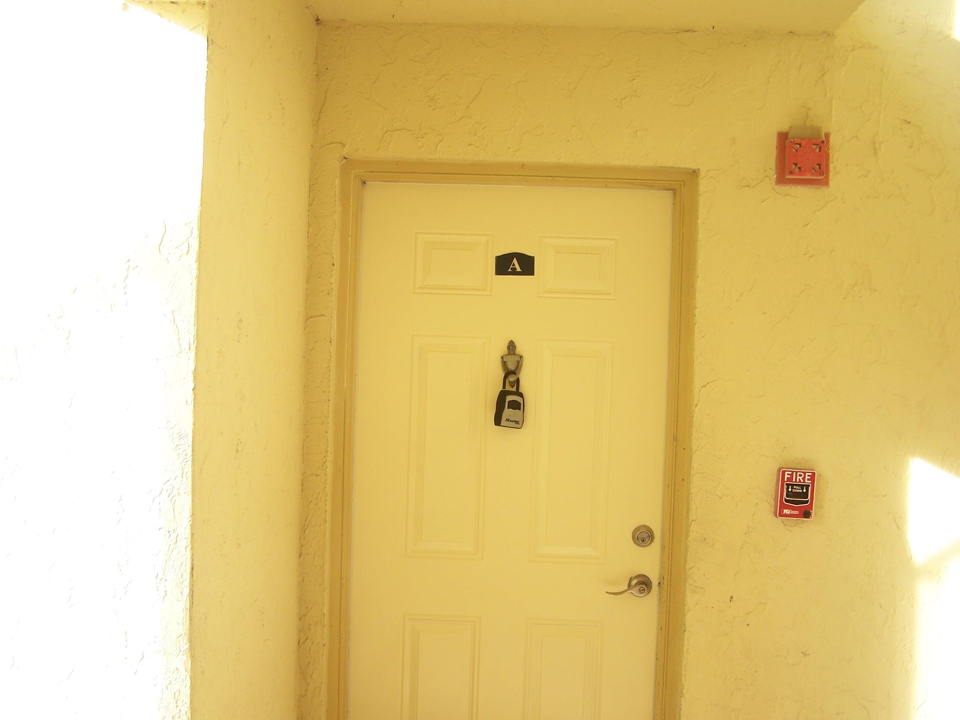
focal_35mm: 38
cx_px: 480
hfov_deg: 49.0
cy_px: 360
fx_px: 1054
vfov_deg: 37.7
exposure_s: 1/90
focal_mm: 6.3
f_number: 2.8
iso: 80
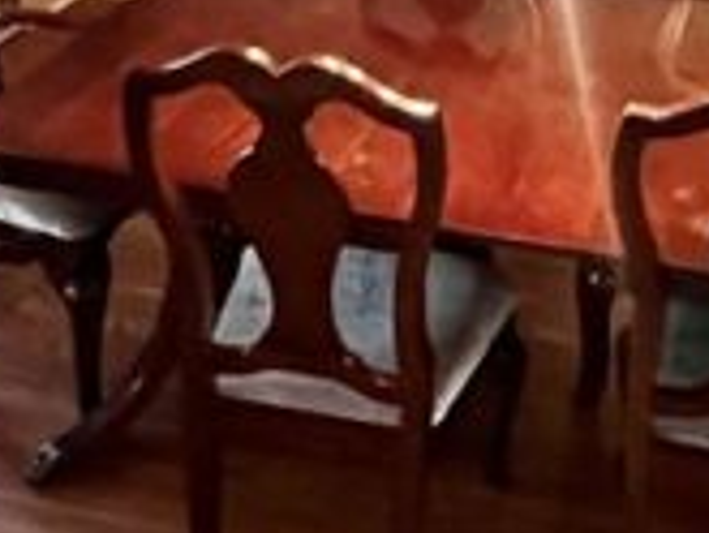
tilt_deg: -18.7
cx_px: 486
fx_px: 1291
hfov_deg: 30.4
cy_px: -73
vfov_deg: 21.9
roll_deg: -2.1
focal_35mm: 63
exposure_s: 1/30
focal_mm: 1.57
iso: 1000
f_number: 1.8
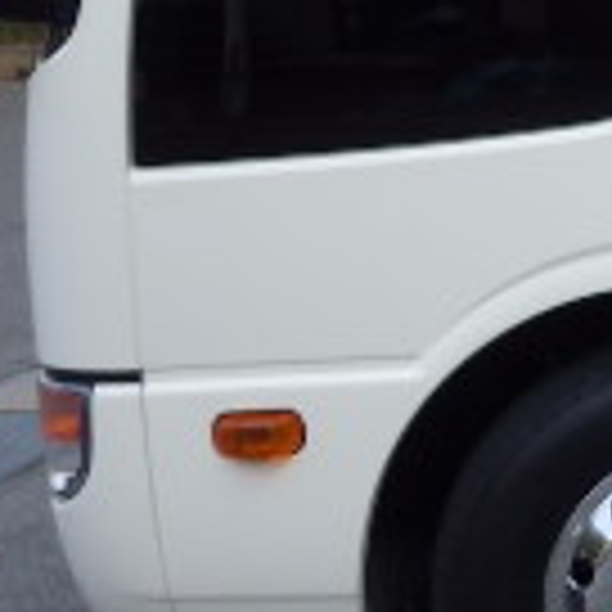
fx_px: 2080
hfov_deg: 14.1
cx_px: 1228
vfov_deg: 16.5
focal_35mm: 104
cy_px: 72
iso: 125
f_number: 2.8
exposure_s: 1/500
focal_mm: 4.5
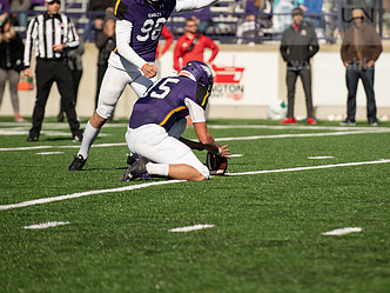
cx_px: 237
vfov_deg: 4.4
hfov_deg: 5.9
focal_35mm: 336
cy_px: 89
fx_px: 3786
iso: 125
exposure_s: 1/2000
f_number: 3.5
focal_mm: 200
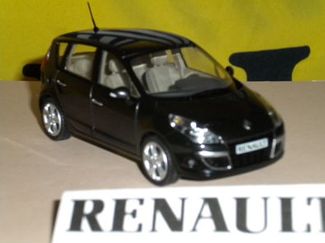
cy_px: 122
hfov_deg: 18.4
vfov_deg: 13.8
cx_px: 165
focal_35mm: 107
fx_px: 1004
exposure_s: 1/60
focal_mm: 18.9
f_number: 5.9
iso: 400
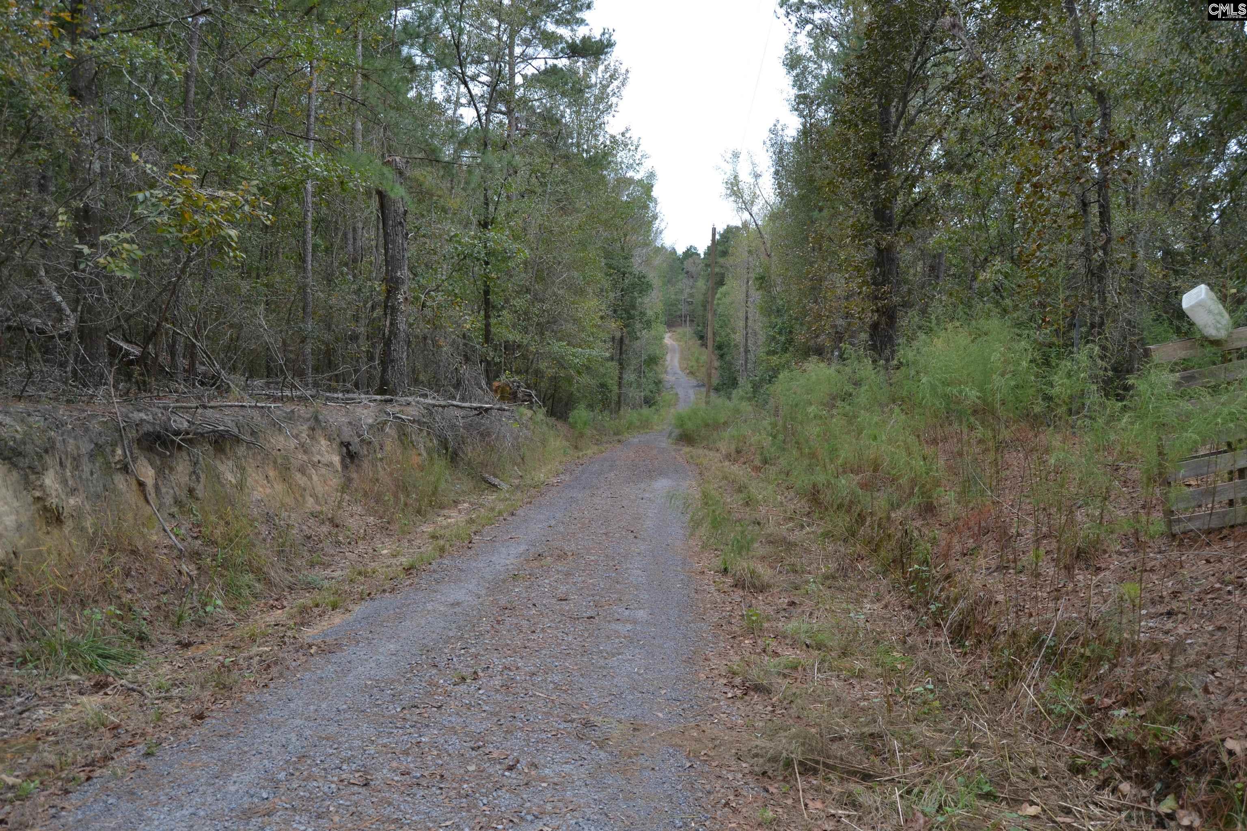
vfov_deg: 45.7
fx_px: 987
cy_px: 416
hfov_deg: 64.6
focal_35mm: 28
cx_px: 624
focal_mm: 19
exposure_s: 1/125
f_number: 5.6
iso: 140
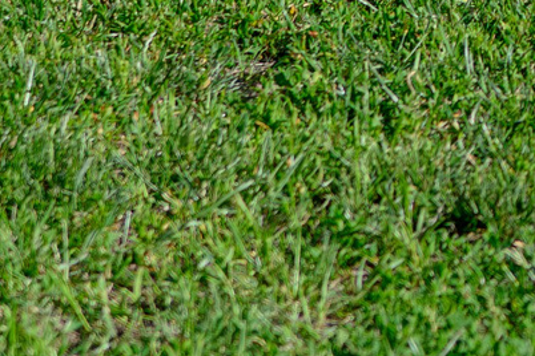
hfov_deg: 3.9
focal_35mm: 522
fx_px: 7757
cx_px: 881
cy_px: -662
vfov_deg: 2.6
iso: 320
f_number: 4
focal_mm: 82
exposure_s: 1/4000
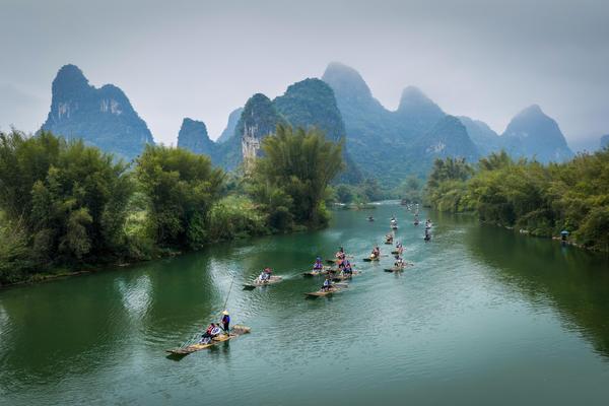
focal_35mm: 28
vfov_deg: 46.4
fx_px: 474
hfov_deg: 65.5
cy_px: 203
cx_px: 304
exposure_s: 1/240
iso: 200
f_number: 2.8
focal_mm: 14.45
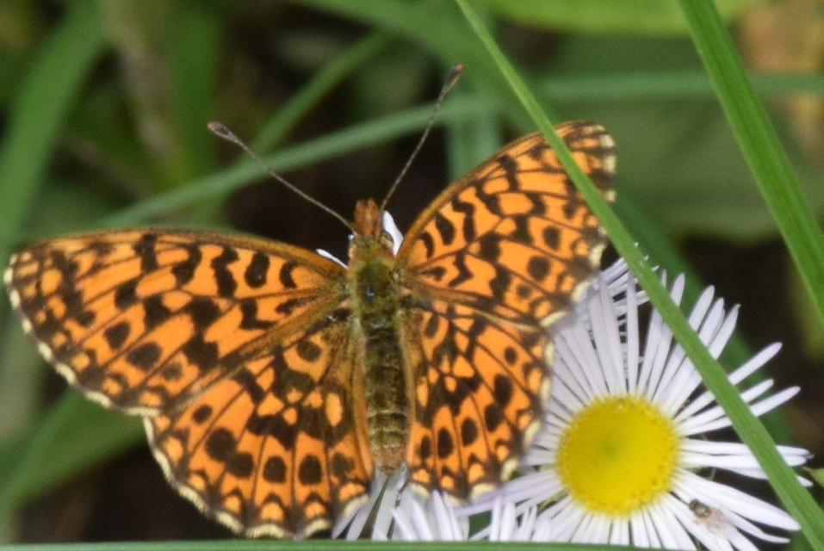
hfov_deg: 9.8
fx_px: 4811
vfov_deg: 6.6
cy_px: 276
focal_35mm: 210
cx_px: 412
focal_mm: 140
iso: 400
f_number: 16
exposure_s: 1/160
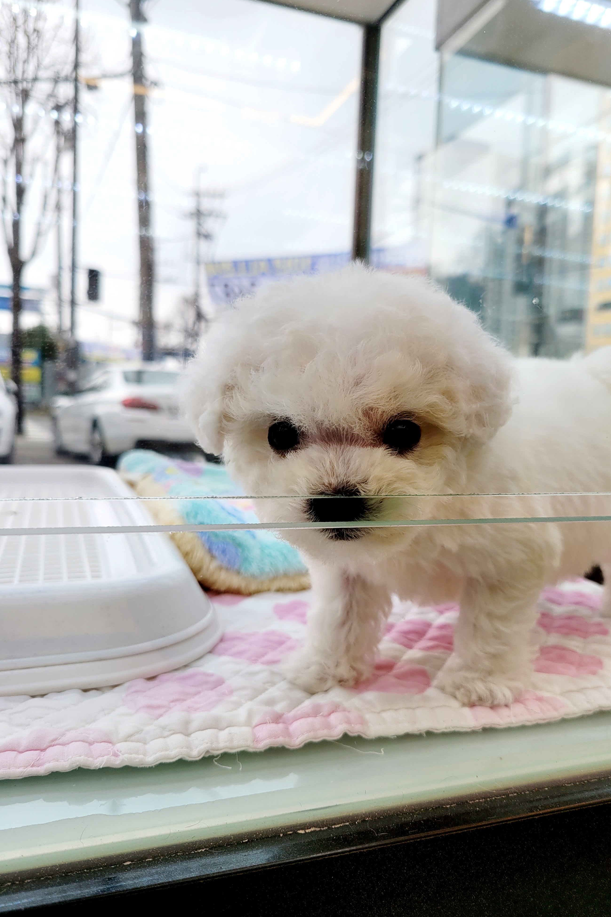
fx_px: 713
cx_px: 348
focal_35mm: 28
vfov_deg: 65.5
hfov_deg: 46.3
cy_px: 458
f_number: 1.8
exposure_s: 1/222
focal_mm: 5.4
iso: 40
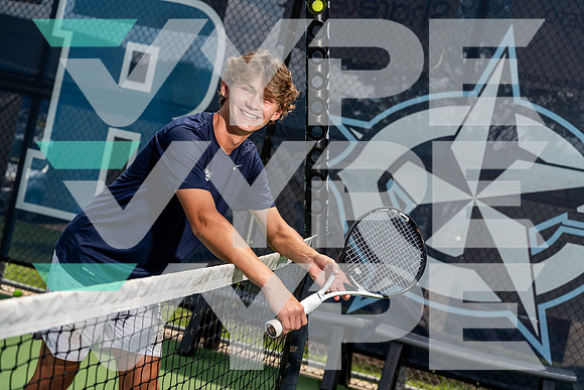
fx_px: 909
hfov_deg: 35.6
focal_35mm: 56
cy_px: 195
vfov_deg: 24.2
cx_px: 292
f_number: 4
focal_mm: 56
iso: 100
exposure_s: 1/1000
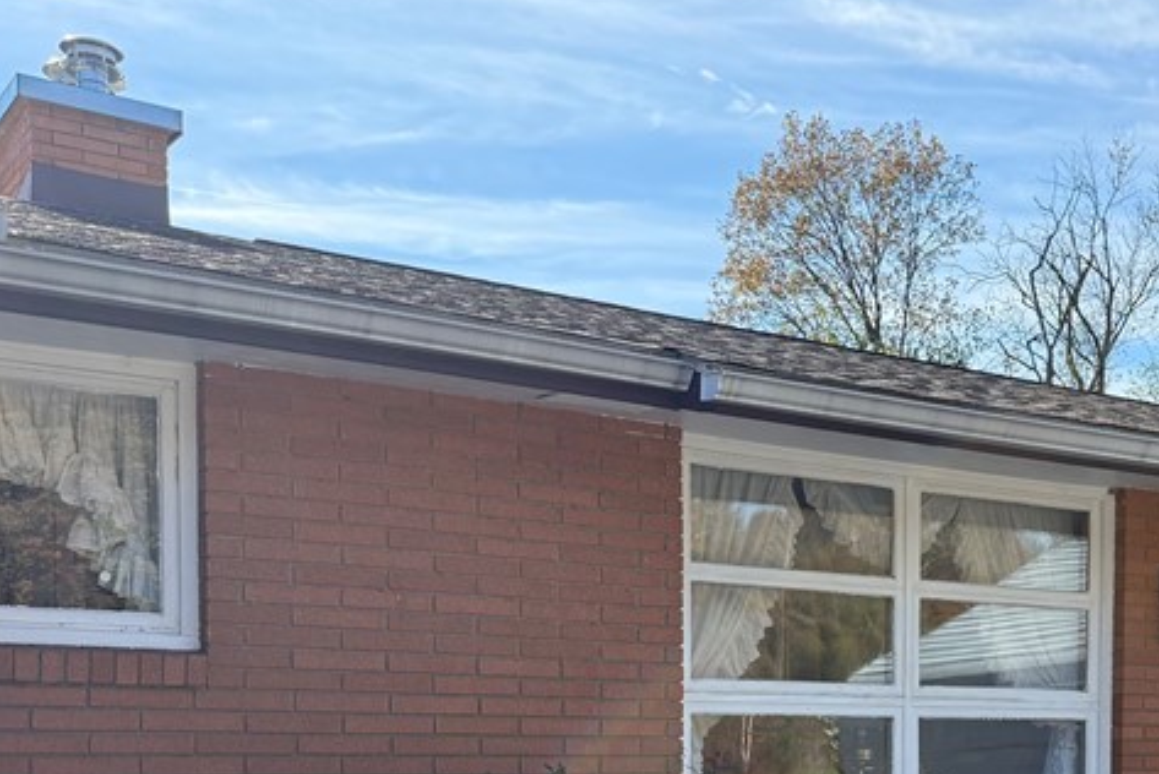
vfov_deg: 23.7
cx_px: 938
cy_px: 825
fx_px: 1739
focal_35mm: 54
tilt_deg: -2.1
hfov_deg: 35.6
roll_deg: -0.9
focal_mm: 6.76
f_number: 1.78
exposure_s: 1/2703
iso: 100
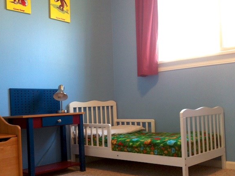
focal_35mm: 48
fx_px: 326
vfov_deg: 30.1
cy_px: 107
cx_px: 99
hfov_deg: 39.6
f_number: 2.8
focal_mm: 3.85
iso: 125
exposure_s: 1/15
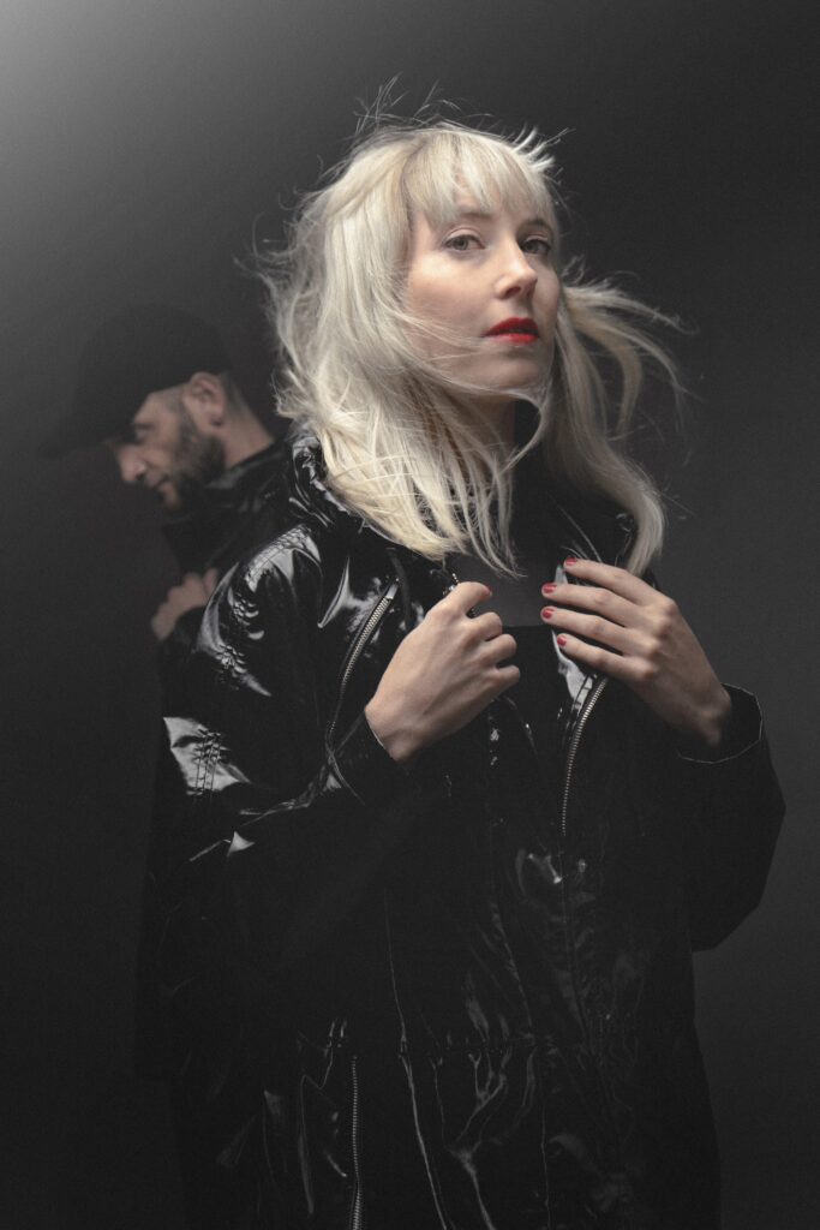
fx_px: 2288
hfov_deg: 20.3
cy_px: 615
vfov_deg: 30.1
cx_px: 410
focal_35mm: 67
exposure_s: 1/80
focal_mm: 67
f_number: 5.6
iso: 320
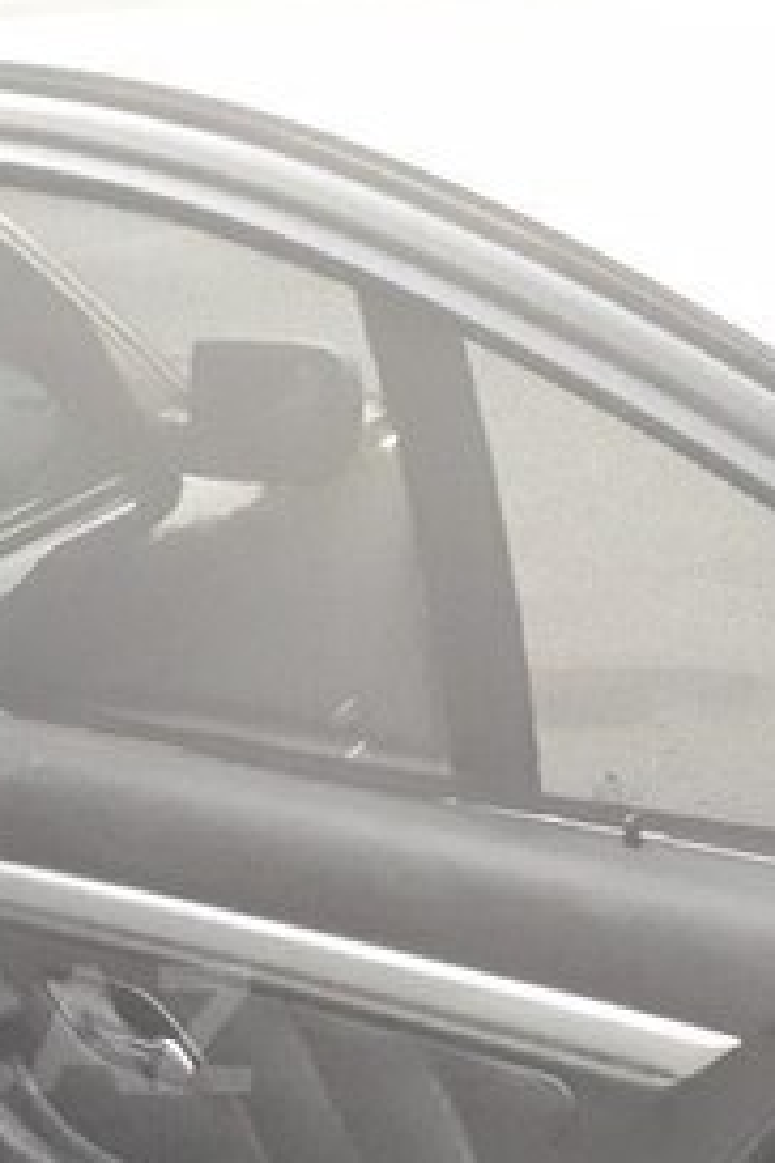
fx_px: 2196
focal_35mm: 68
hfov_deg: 18.8
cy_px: 1029
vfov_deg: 28.6
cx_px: -183
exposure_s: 1/17
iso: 1000
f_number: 1.9
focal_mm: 3.6
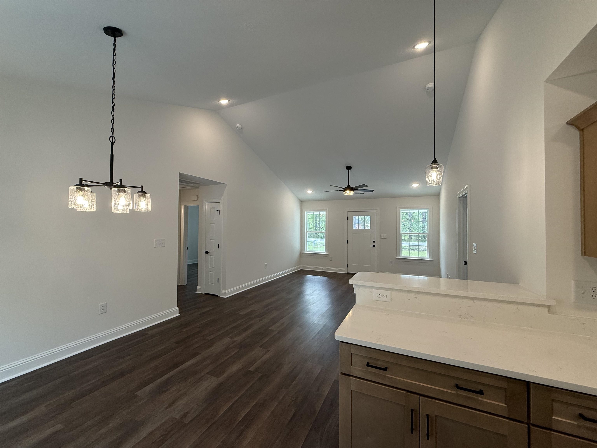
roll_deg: -0.5
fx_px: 241
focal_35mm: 14
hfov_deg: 102.1
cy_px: 224
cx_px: 298
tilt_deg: +1.6
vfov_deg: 85.7
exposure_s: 1/120
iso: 125
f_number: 2.2
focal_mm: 2.22
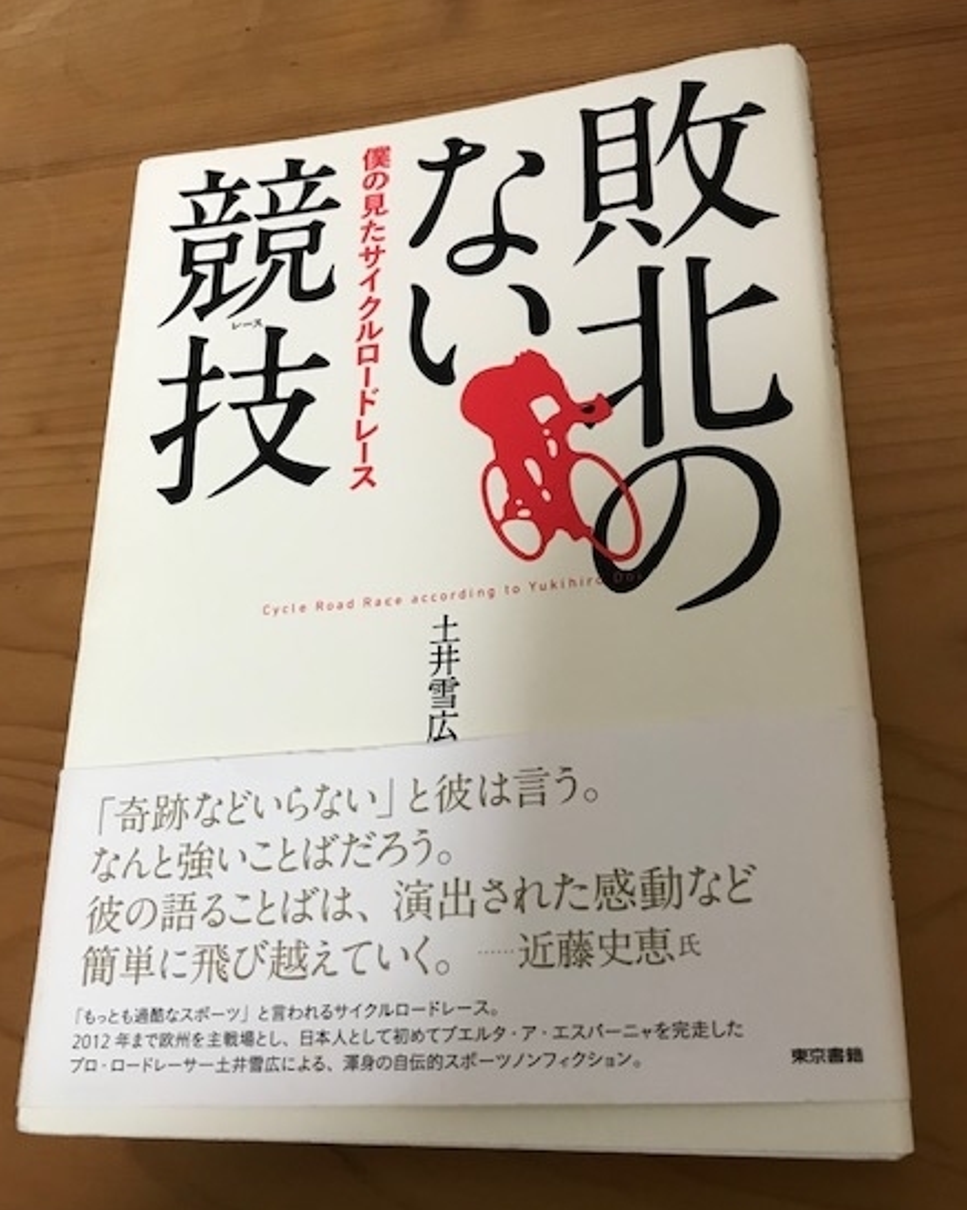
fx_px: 1146
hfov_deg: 45.8
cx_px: 476
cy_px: 670
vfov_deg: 55.6
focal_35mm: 32
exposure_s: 1/15
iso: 64
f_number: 1.8
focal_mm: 3.99
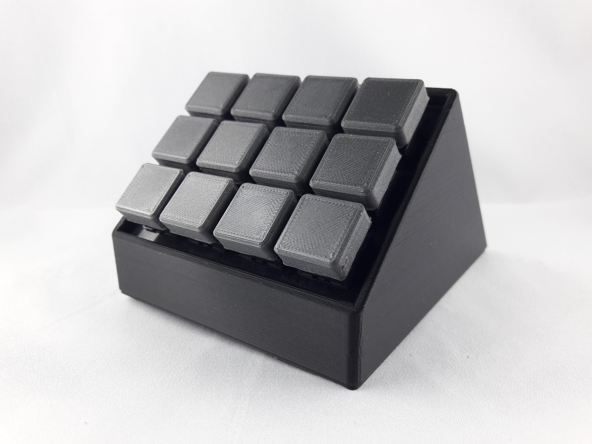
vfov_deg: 49.7
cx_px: 296
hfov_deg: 63.4
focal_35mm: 28
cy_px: 222
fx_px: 479
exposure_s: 1/100
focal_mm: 3.7
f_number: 1.9
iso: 50
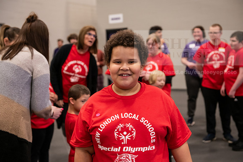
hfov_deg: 36.2
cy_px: 81
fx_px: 371
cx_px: 122
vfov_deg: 24.6
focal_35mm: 55
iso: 2500
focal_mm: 55
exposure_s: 1/200
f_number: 3.5
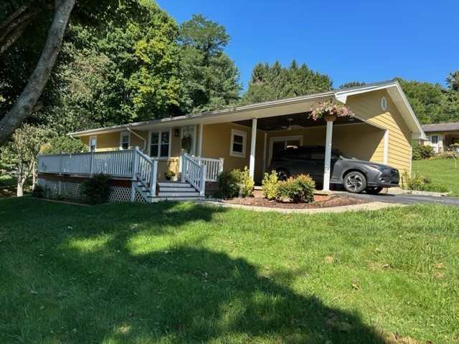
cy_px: 172
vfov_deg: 56.8
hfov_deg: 71.6
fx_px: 318
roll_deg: -3.8
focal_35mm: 24
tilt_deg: +0.7
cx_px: 230
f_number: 1.78
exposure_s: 1/1664
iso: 80
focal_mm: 6.86
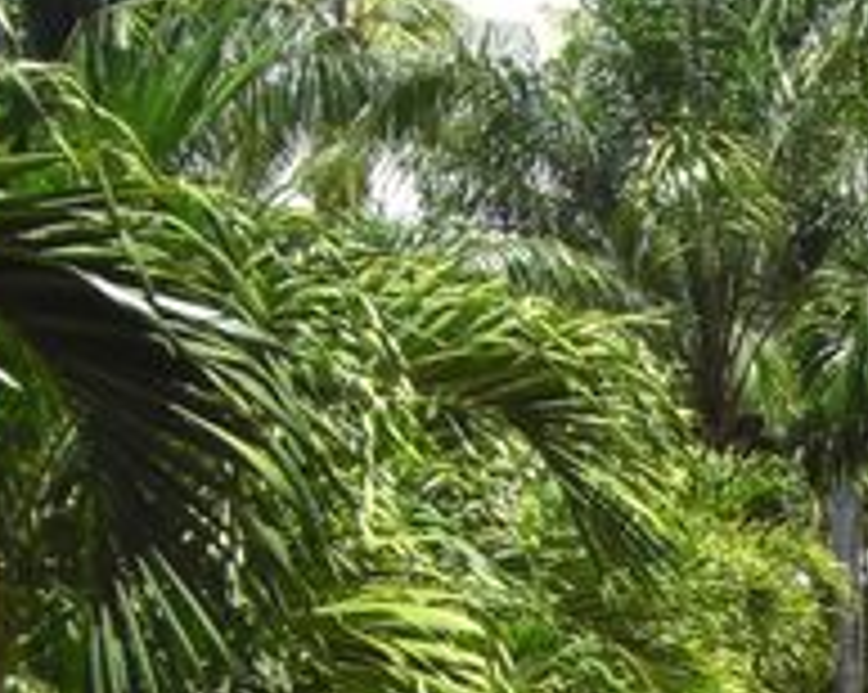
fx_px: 5056
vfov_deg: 7.7
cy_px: 914
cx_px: 1228
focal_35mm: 197
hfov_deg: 9.6
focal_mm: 6.2
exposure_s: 1/500
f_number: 2.7
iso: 64
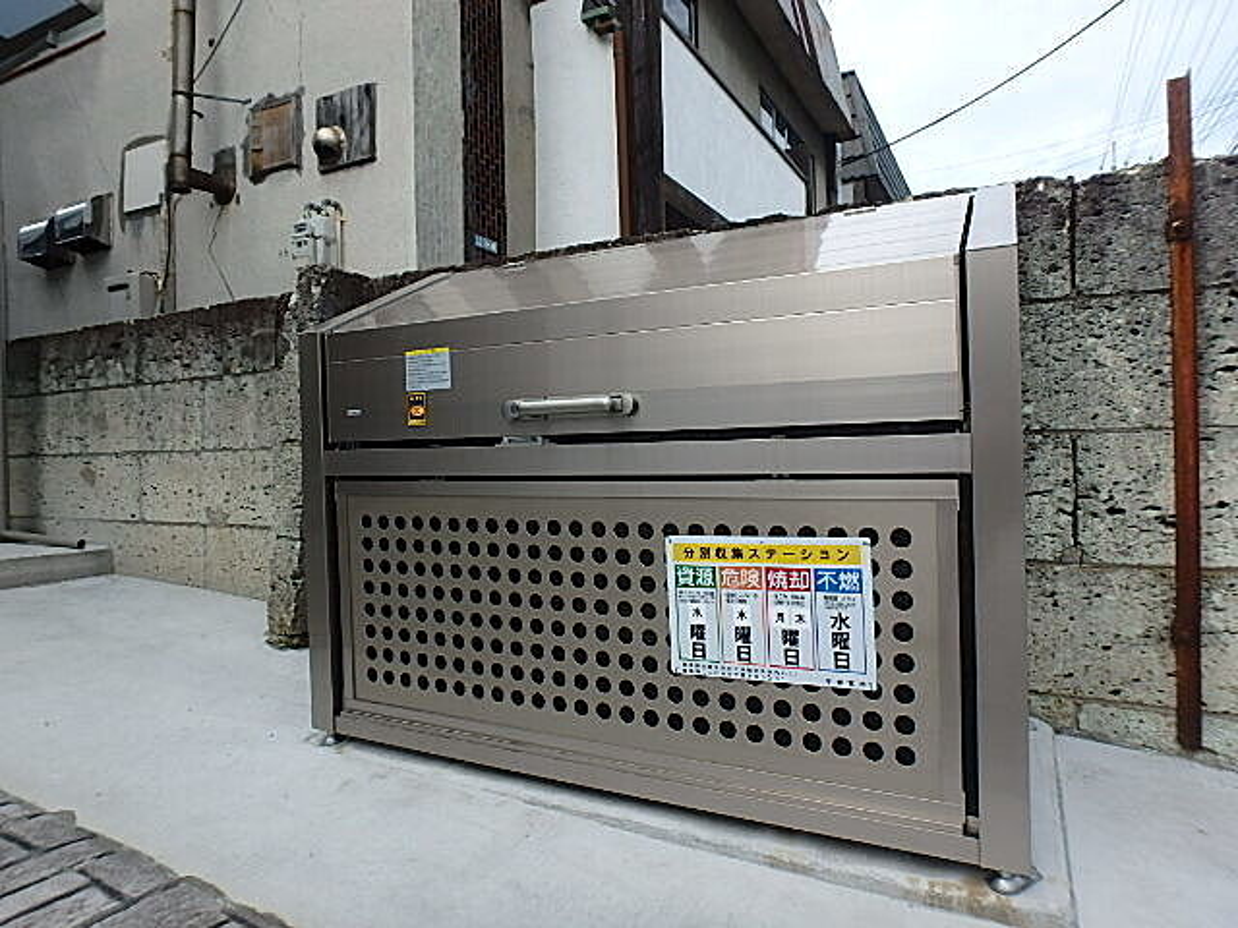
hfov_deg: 79.0
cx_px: 619
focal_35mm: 21
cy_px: 464
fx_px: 751
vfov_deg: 63.4
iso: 125
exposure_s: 1/800
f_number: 3.5
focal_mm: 3.7
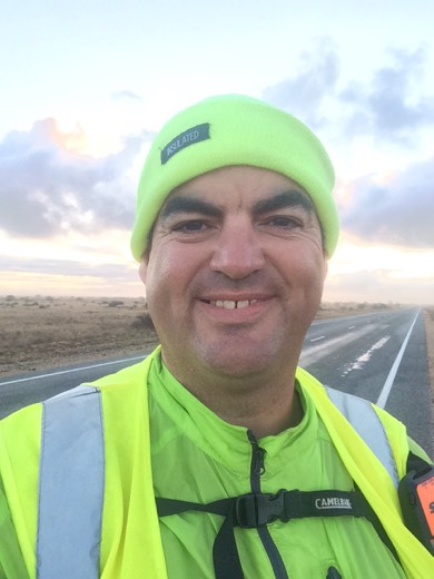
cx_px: 217
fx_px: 518
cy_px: 290
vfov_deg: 58.4
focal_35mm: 31
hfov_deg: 45.4
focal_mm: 2.15
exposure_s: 1/120
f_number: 2.4
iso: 100
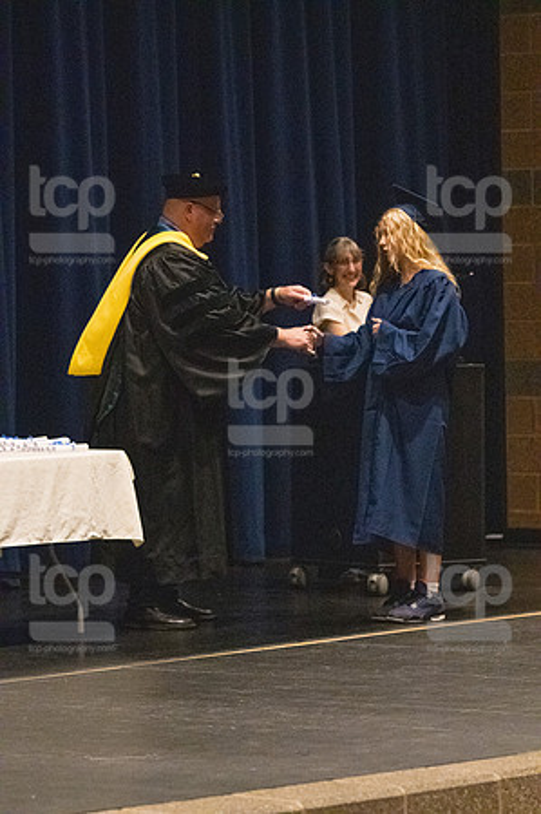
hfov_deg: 7.5
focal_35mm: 183
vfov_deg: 11.2
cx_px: 270
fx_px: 4134
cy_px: 407
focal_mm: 122
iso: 10000
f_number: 3.2
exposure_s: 1/400
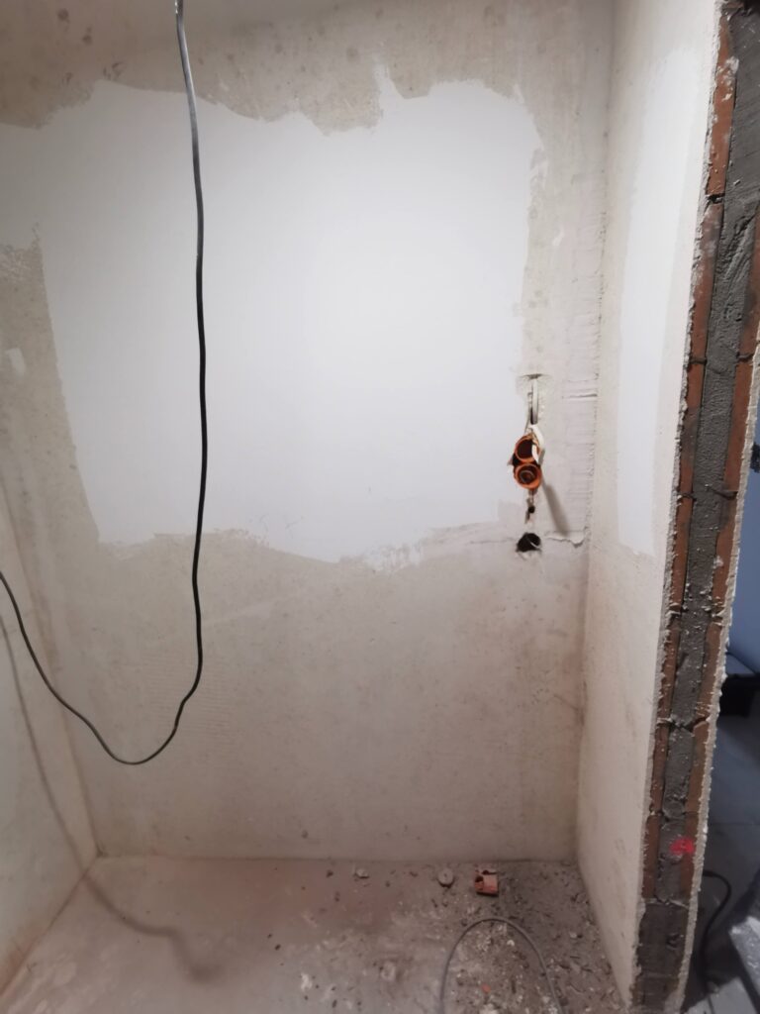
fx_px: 468
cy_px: 507
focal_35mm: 16
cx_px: 380
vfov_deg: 94.5
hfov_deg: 78.1
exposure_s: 1/50
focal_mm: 2.35
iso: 125
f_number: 2.2
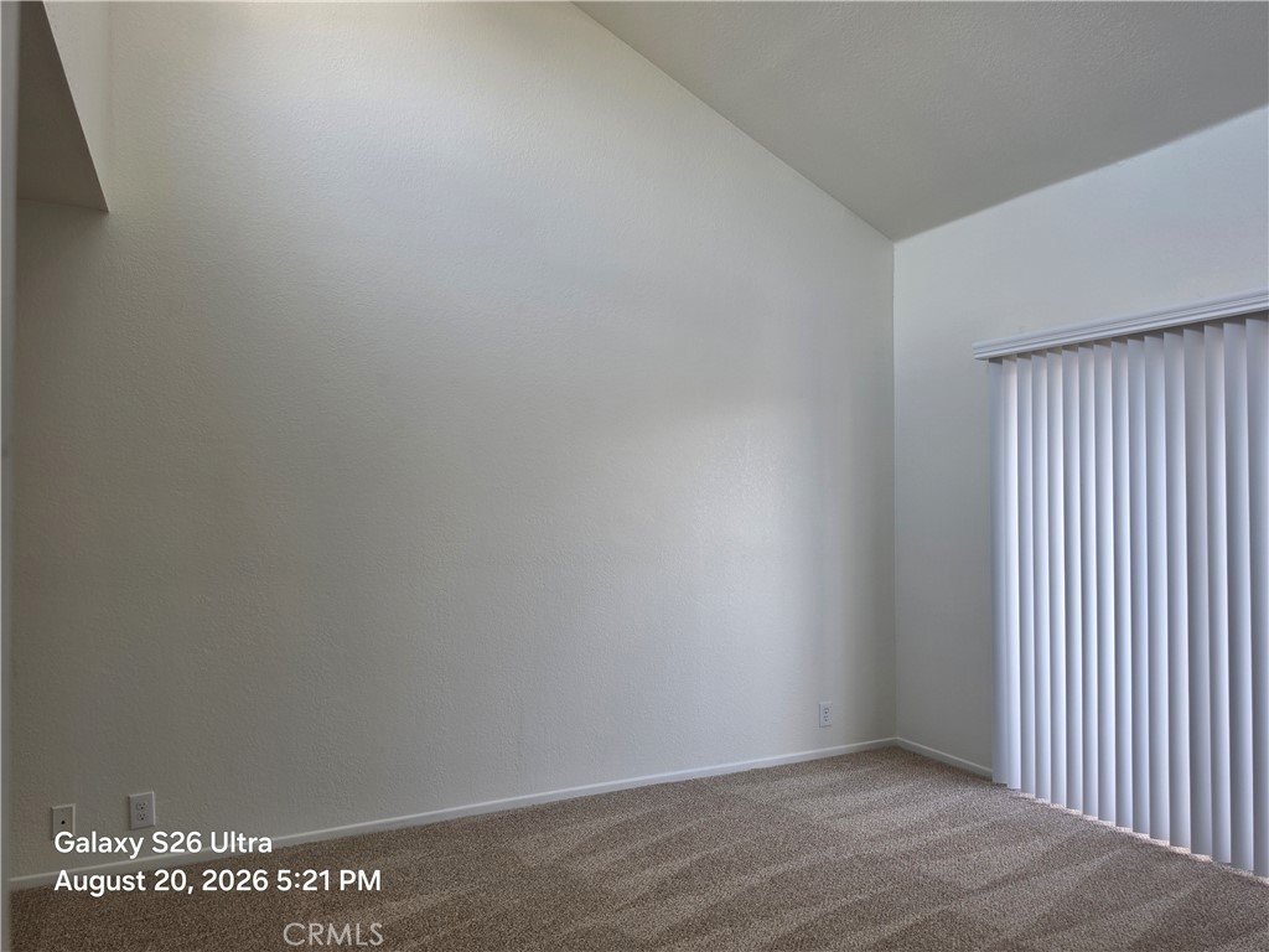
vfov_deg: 58.9
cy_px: 476
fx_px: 843
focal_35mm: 23
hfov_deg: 73.9
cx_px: 634
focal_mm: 6.5
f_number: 1.4
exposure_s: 1/180
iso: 50
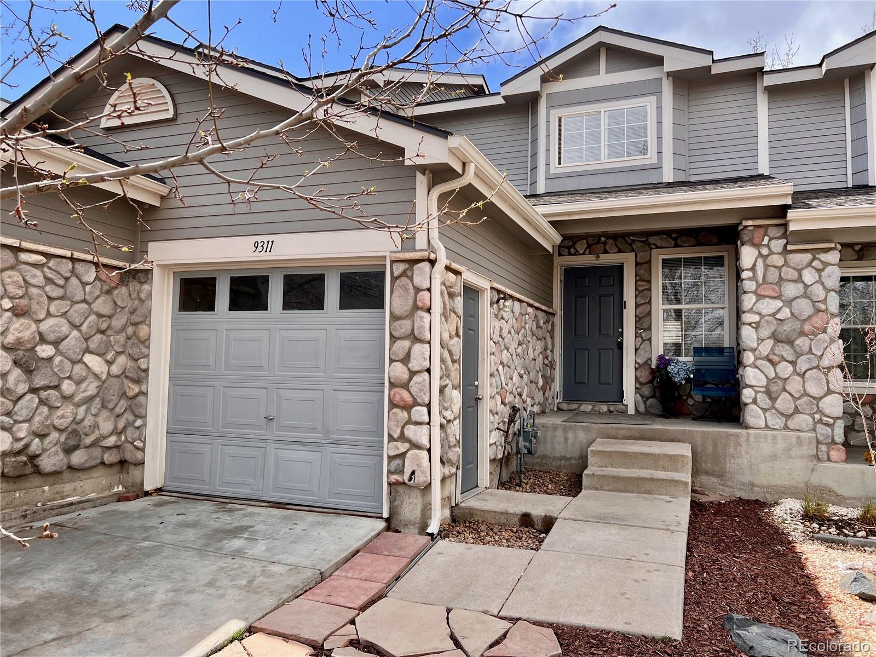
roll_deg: -1.2
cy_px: 328
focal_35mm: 26
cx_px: 438
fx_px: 658
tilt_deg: +4.6
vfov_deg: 53.1
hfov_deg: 67.3
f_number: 1.5
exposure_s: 1/1621
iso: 50
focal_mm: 5.7
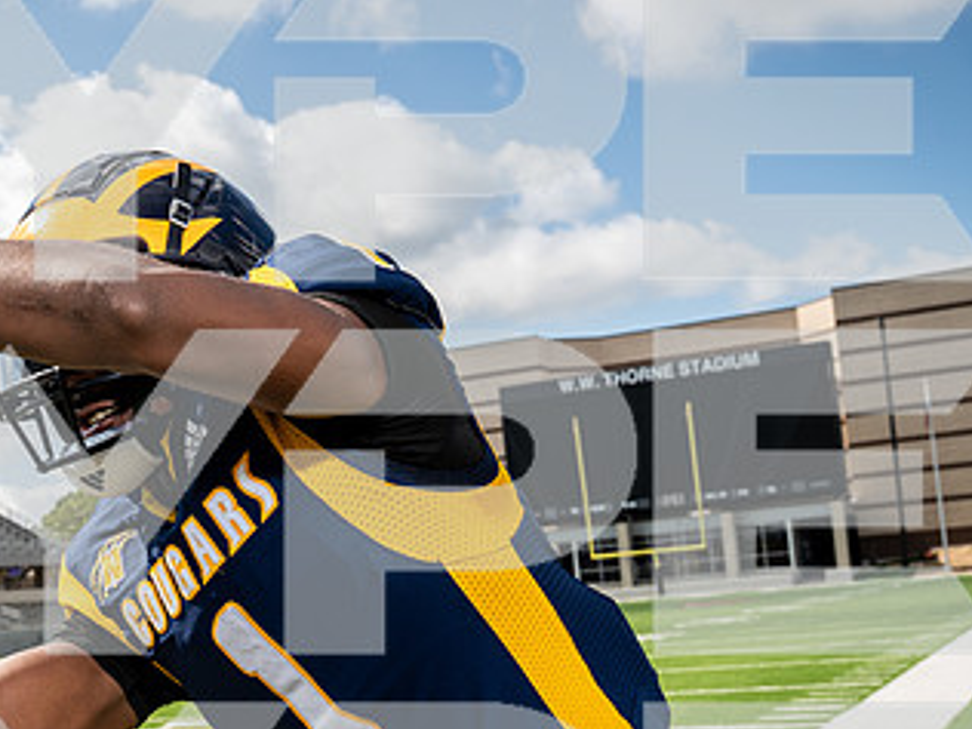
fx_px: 1685
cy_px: 494
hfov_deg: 31.5
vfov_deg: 24.3
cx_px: 225
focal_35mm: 60
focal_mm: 34
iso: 125
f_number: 8
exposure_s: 1/250
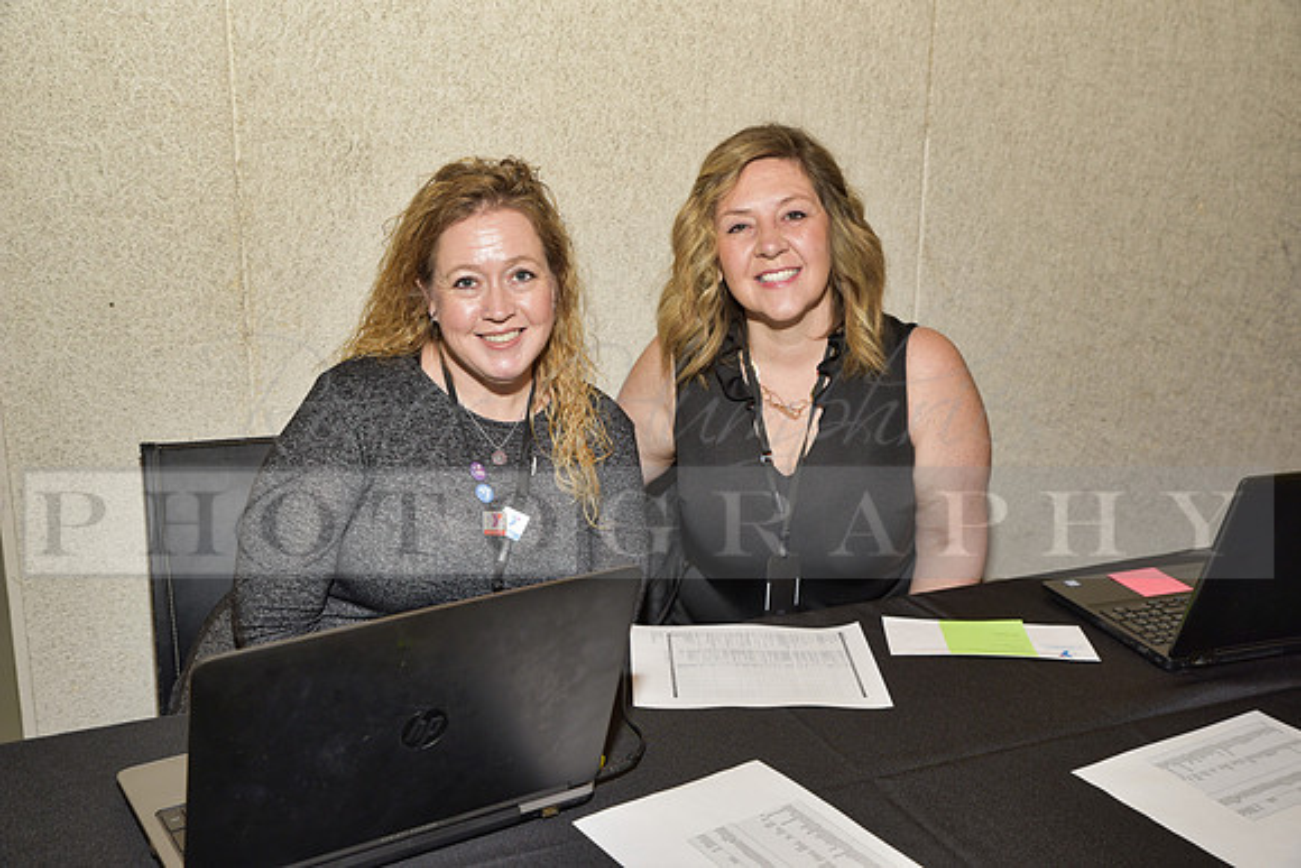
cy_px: 434
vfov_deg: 33.4
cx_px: 650
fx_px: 1446
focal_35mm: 40
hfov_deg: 48.4
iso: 200
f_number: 5
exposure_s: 1/60
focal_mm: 40
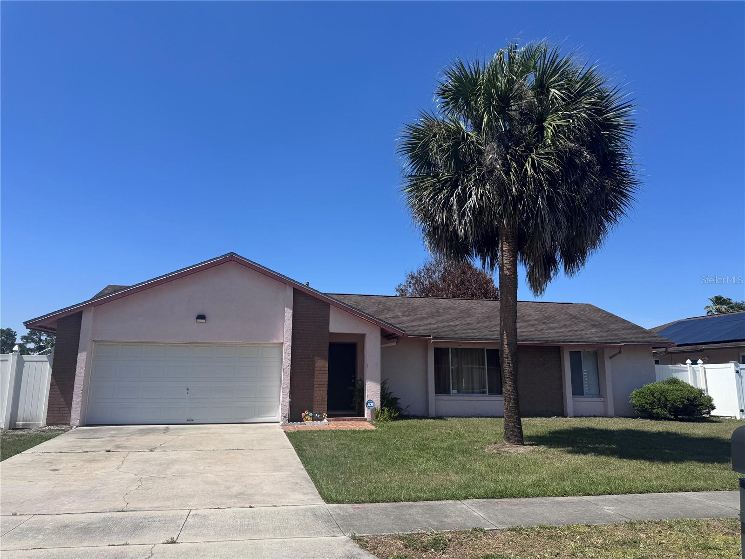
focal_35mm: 24
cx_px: 372
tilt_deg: +10.5
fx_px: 517
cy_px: 280
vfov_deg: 56.8
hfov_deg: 71.6
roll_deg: -1.1
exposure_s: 1/5348
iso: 80
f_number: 1.78
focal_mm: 6.76
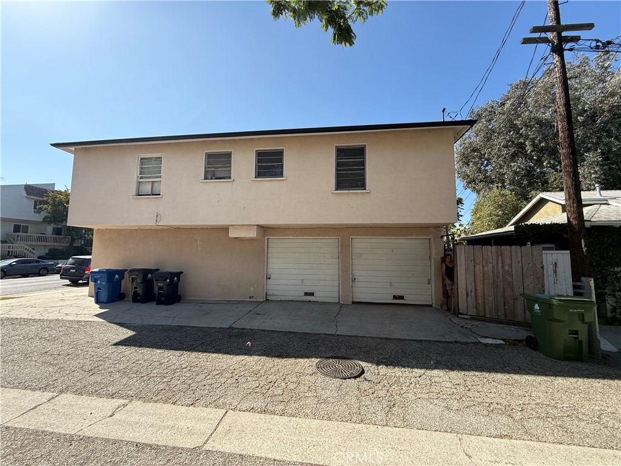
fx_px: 251
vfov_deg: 85.7
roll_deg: -0.7
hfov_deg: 102.1
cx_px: 310
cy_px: 233
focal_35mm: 14
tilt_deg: +5.1
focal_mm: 2.22
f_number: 2.2
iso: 64
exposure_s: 1/779
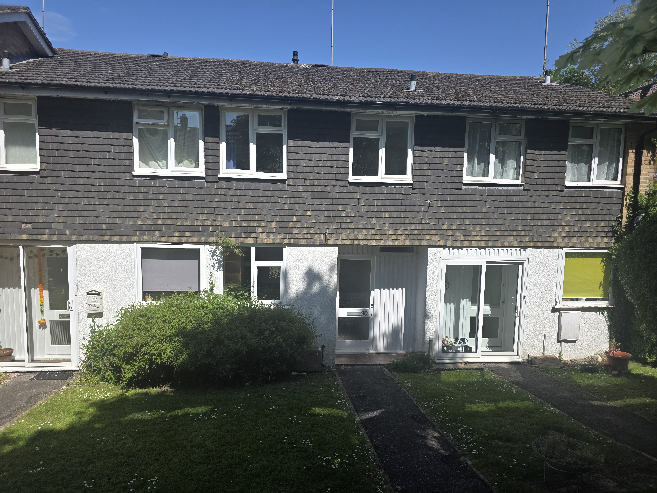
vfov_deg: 58.9
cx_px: 328
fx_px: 437
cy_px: 246
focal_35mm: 23
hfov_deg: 73.9
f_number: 1.7
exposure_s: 1/4889
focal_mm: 6.3
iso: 80
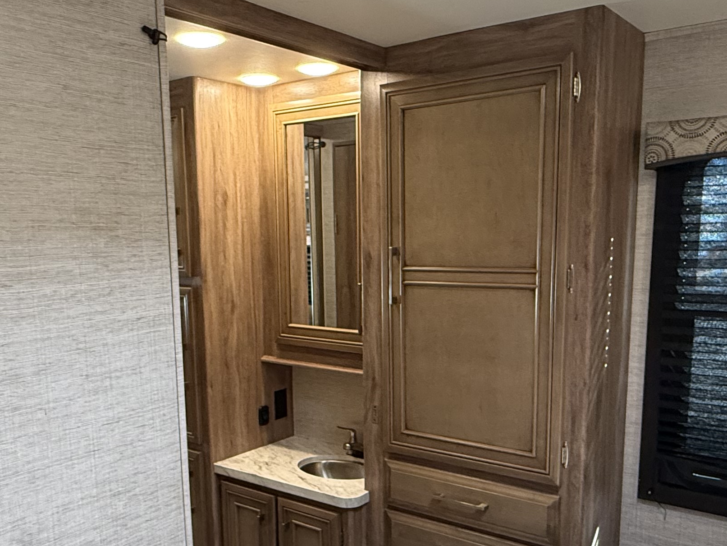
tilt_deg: -9.4
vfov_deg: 40.3
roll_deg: +0.7
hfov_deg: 52.6
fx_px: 735
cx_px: 341
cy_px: 351
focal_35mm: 35
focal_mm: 2.22
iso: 320
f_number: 2.2
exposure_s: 1/62
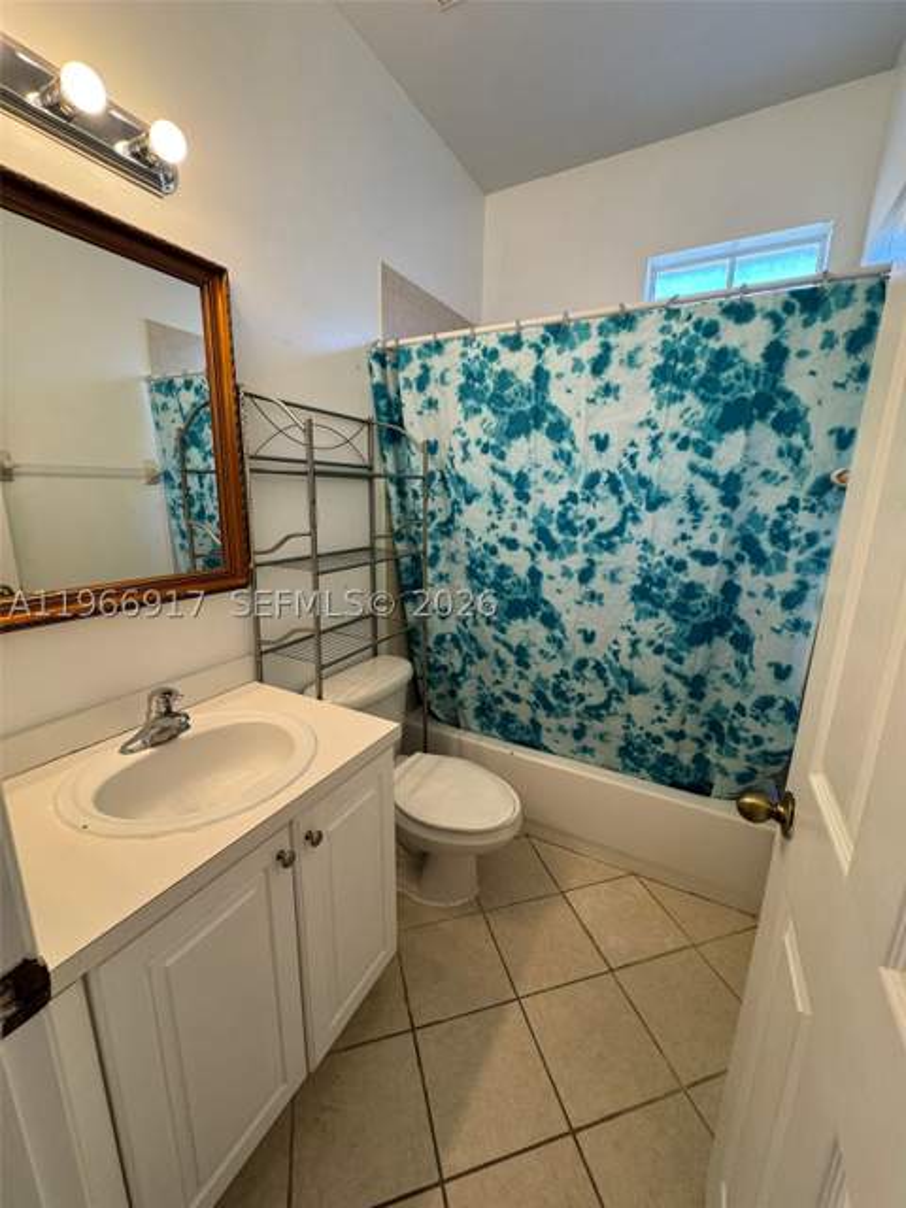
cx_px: 453
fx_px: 489
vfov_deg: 102.1
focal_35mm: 14
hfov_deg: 85.7
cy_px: 604
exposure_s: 1/120
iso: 160
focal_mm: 2.22
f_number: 2.2
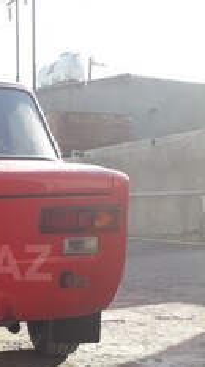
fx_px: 611
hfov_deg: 17.7
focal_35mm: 63
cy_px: 263
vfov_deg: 32.9
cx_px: -69
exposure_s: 1/500
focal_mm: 3.6
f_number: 1.9
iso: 40
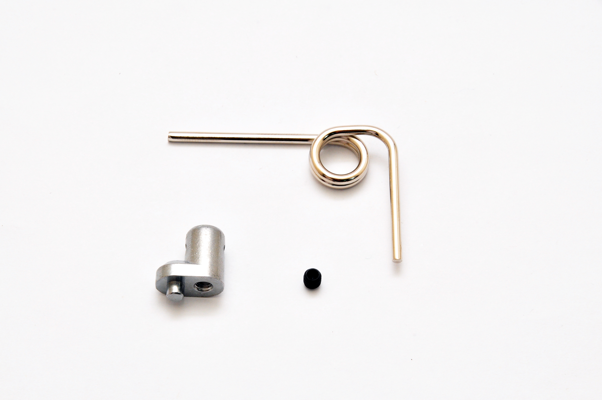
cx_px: 301
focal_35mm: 300
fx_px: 5011
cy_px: 200
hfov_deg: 6.9
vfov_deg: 4.6
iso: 400
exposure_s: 1/60
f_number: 22
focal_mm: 200
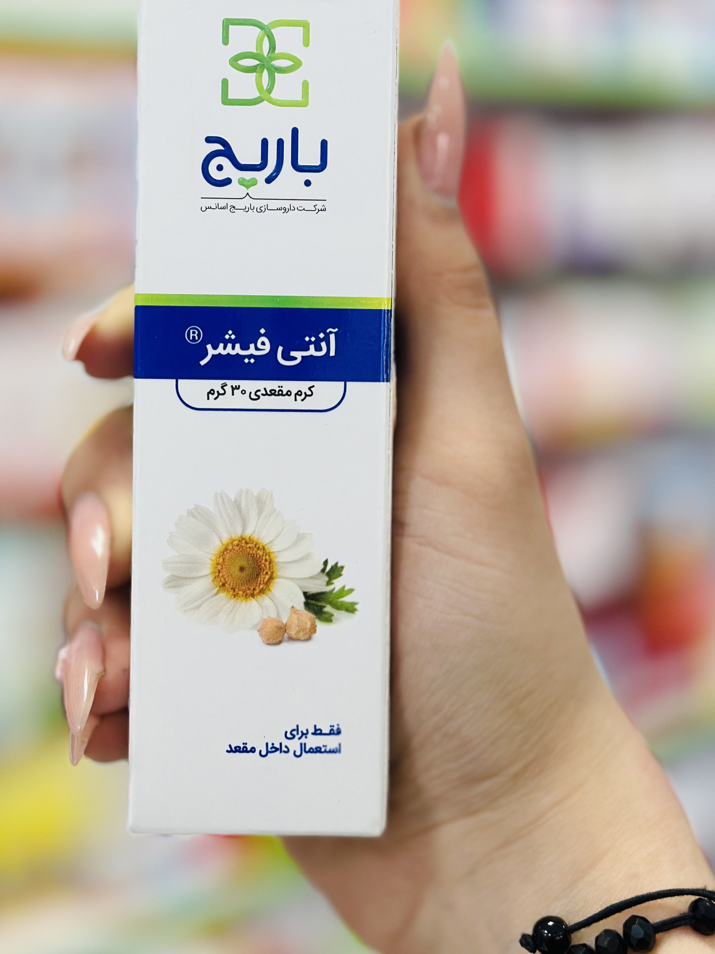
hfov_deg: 20.4
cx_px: 250
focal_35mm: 72
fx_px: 1983
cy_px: 399
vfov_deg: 27.0
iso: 80
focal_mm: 6.86
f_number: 1.78
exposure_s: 1/100
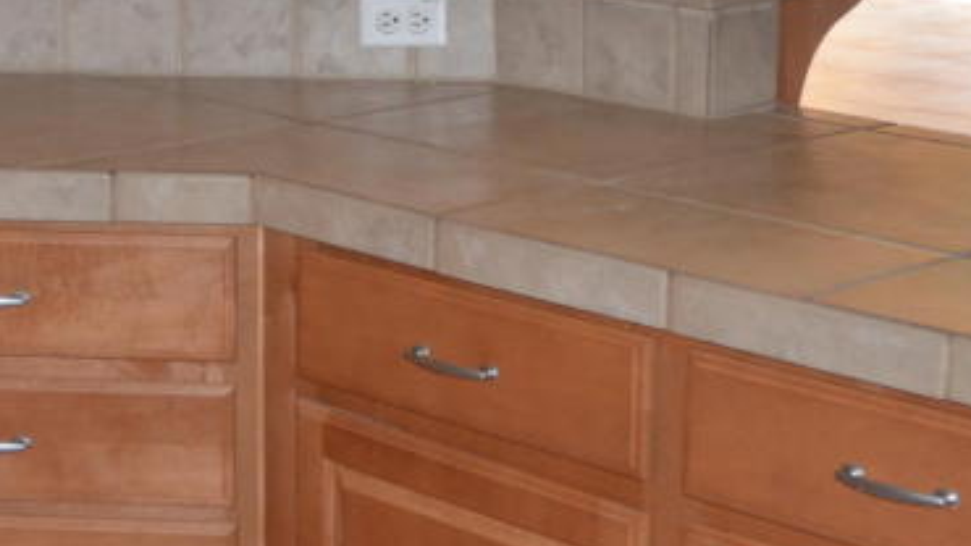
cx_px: 340
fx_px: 2780
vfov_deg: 11.2
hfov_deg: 19.8
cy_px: 74
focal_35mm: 108
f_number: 3.5
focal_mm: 22
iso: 800
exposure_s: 1/60
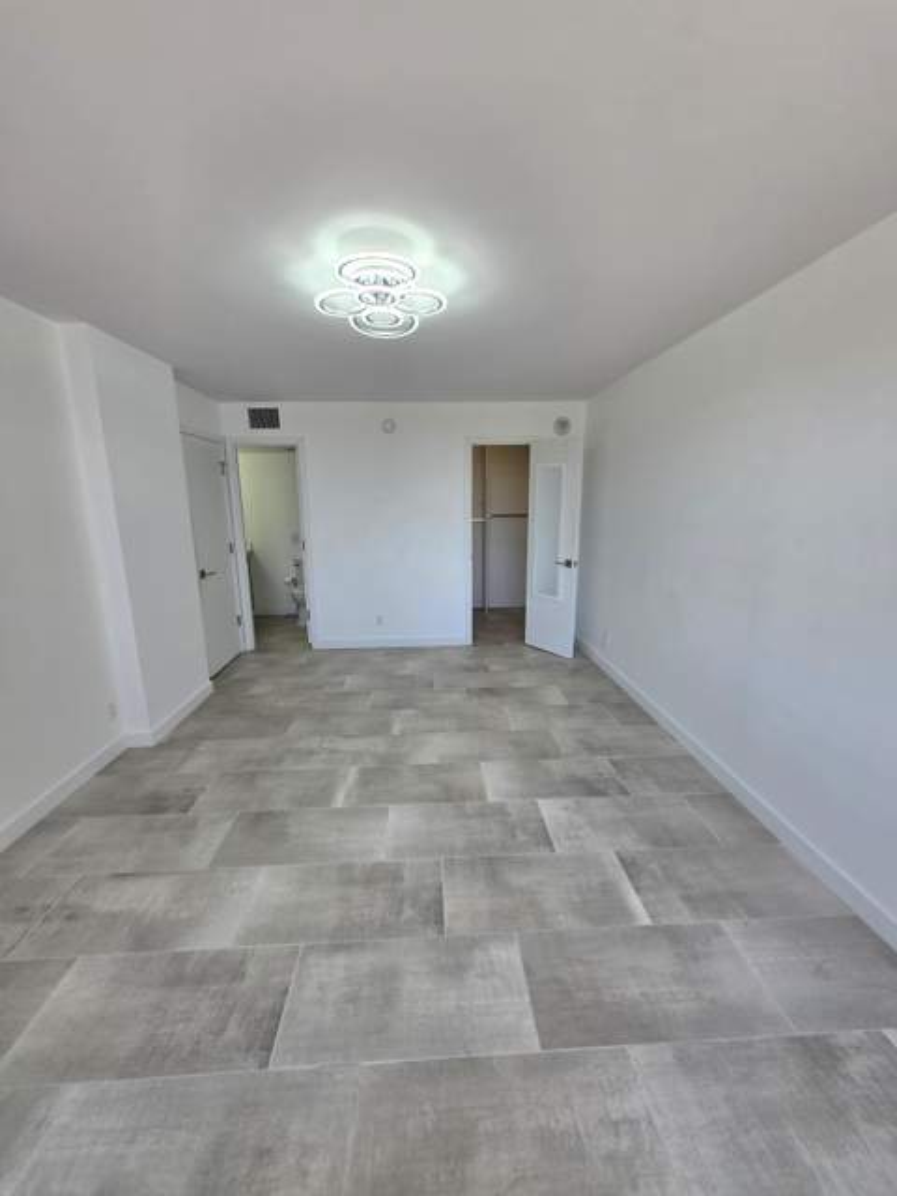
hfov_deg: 89.9
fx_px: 449
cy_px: 598
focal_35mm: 13
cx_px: 448
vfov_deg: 106.2
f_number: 2.2
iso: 40
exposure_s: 1/120
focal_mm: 1.7
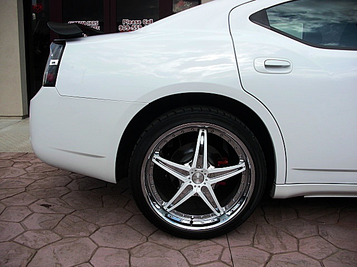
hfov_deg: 51.4
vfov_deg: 39.7
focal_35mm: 36
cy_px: 134
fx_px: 371
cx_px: 178
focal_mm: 6.3
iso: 50
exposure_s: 1/800
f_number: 2.8
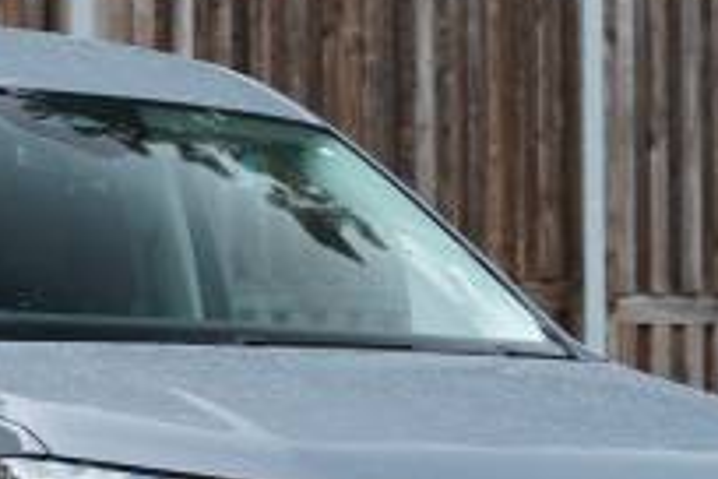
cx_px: 74
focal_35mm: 192
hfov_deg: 10.7
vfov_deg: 7.1
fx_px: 3822
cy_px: 472
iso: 640
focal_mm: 61.2
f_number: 4
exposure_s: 1/160
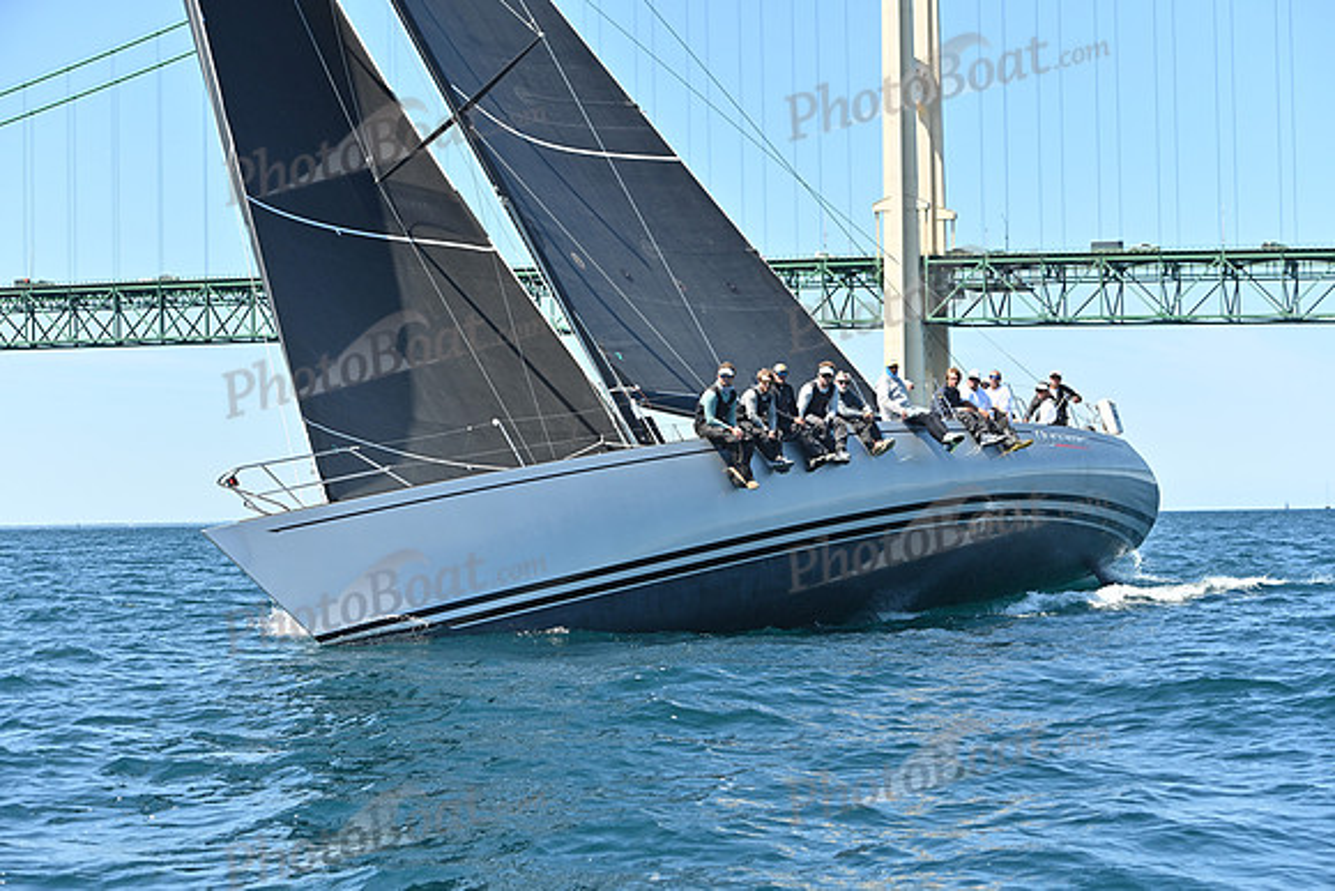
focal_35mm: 70
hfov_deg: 28.8
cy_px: 446
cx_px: 668
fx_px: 2596
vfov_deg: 19.5
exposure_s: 1/1000
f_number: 6.3
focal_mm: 70
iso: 320
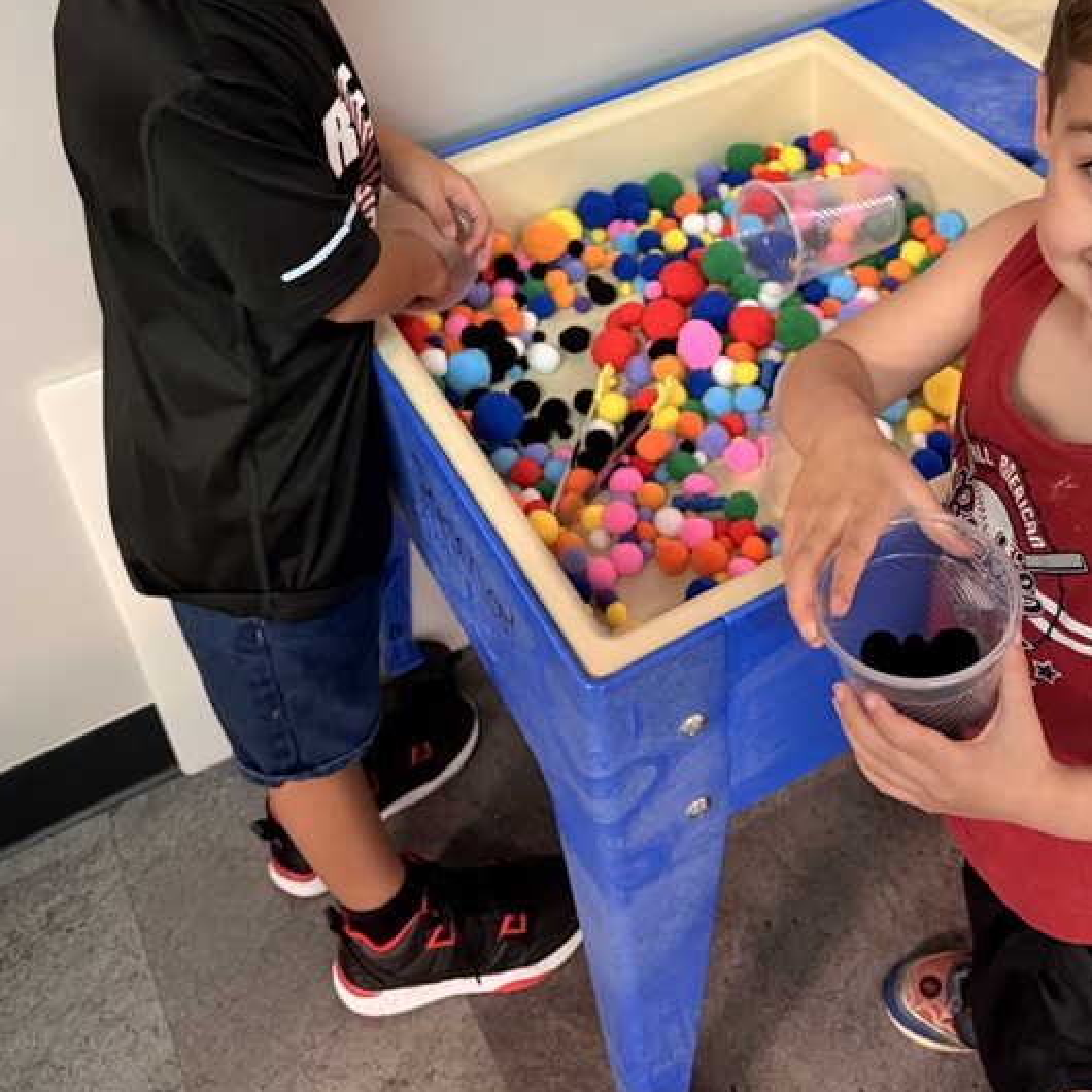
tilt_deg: -36.8
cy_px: 208
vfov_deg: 39.2
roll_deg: +3.7
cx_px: 643
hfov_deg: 40.8
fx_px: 1463
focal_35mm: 41
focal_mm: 6.76
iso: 500
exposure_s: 1/60
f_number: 1.78
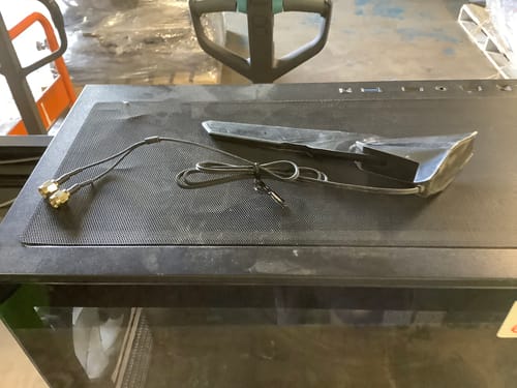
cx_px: 258
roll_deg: +5.8
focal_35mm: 31
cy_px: 194
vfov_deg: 45.4
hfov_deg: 58.4
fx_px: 463
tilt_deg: -42.4
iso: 320
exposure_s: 1/25
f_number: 2.4
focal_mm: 3.3
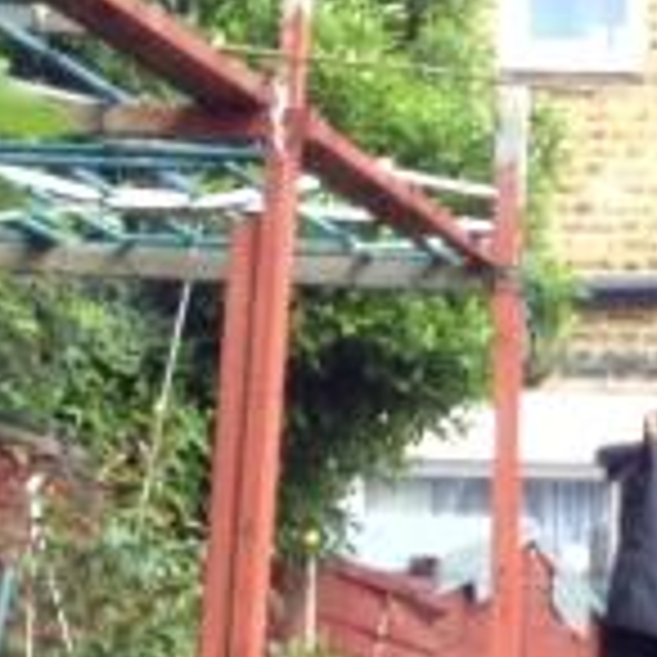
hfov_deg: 7.6
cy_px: 842
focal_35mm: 217
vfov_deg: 8.0
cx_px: 1472
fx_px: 4660
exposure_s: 1/155
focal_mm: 4.28
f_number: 2.4
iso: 64
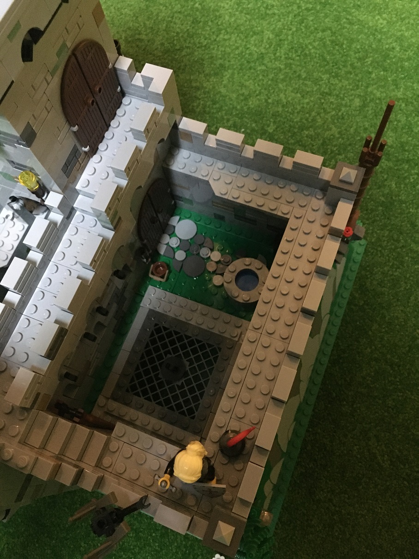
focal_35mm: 29
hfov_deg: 48.2
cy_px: 280
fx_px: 468
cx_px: 210
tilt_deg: -70.1
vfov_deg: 61.6
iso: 640
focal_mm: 4.15
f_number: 2.2
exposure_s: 1/17
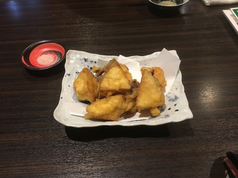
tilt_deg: -48.5
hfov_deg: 61.7
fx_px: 199
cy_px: 89
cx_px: 119
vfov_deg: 48.2
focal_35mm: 29
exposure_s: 1/15
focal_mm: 4.15
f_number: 2.2
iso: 80
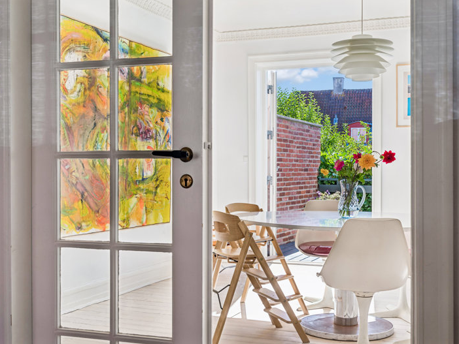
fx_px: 610
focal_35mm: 46
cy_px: 173
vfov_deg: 31.5
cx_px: 243
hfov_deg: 41.2
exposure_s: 1/80
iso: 160
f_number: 10
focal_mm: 42
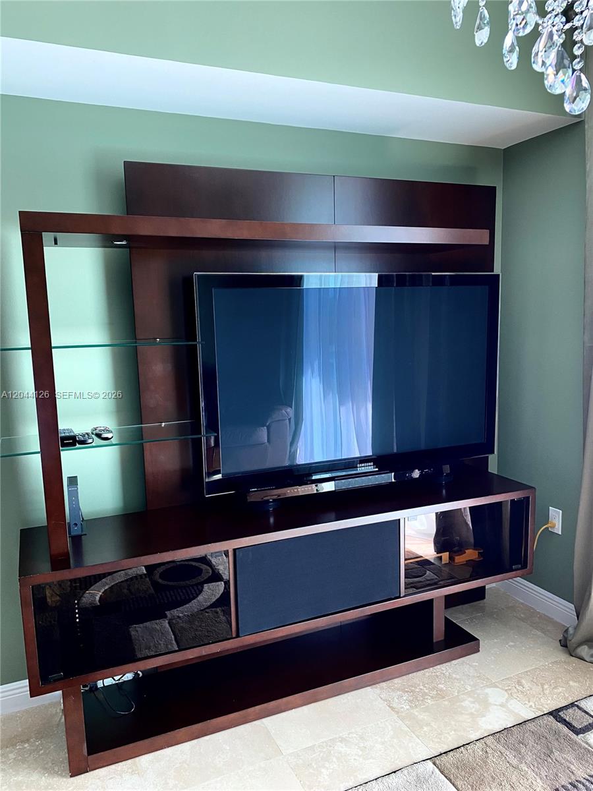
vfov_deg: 67.3
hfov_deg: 53.1
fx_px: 594
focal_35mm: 26
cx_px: 296
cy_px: 396
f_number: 1.8
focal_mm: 4.25
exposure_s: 1/60
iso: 125
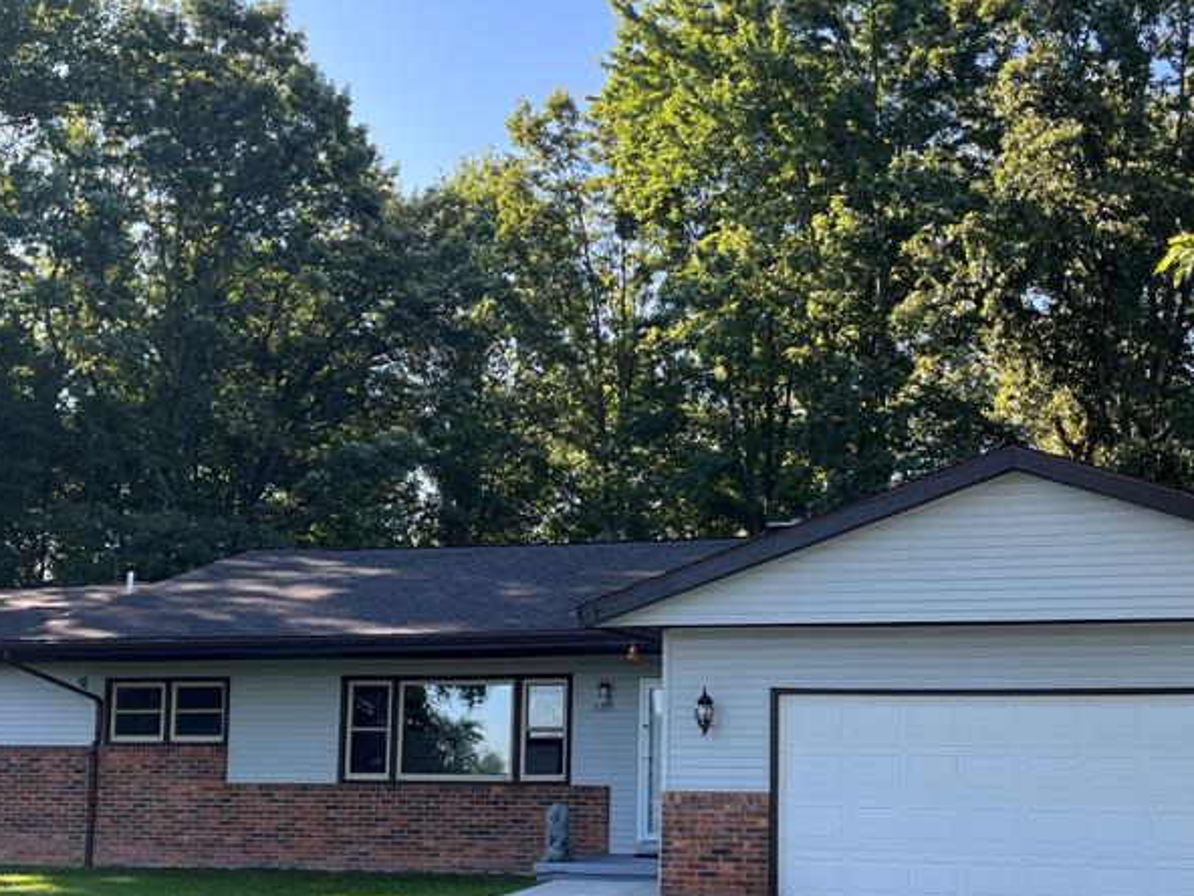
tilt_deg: +7.4
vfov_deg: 32.0
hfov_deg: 41.9
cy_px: 579
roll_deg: -0.8
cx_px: 698
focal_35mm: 45
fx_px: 1552
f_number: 1.6
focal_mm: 5.1
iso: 50
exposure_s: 1/520
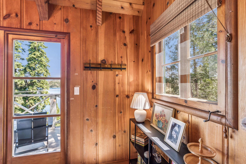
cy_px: 82
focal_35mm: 17
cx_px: 123
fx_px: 117
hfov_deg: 92.9
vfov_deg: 70.1
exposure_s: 1/3.33
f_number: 13
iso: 100
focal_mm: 17.1
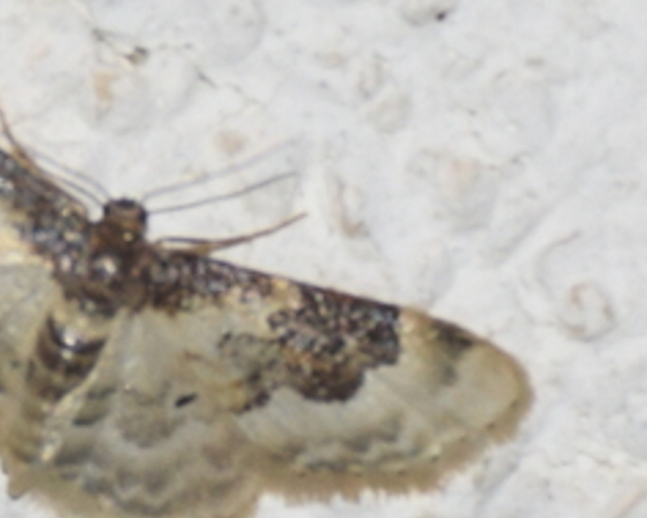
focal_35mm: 801
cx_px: 119
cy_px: 321
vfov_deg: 1.9
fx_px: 15344
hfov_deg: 2.4
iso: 320
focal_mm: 140
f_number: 7.1
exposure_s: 1/60
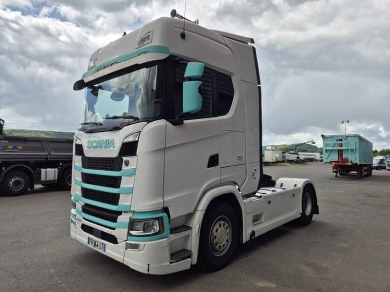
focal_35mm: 23
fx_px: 259
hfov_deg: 73.9
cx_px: 195
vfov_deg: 58.9
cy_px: 146
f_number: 1.8
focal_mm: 5.4
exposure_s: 1/1968
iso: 25
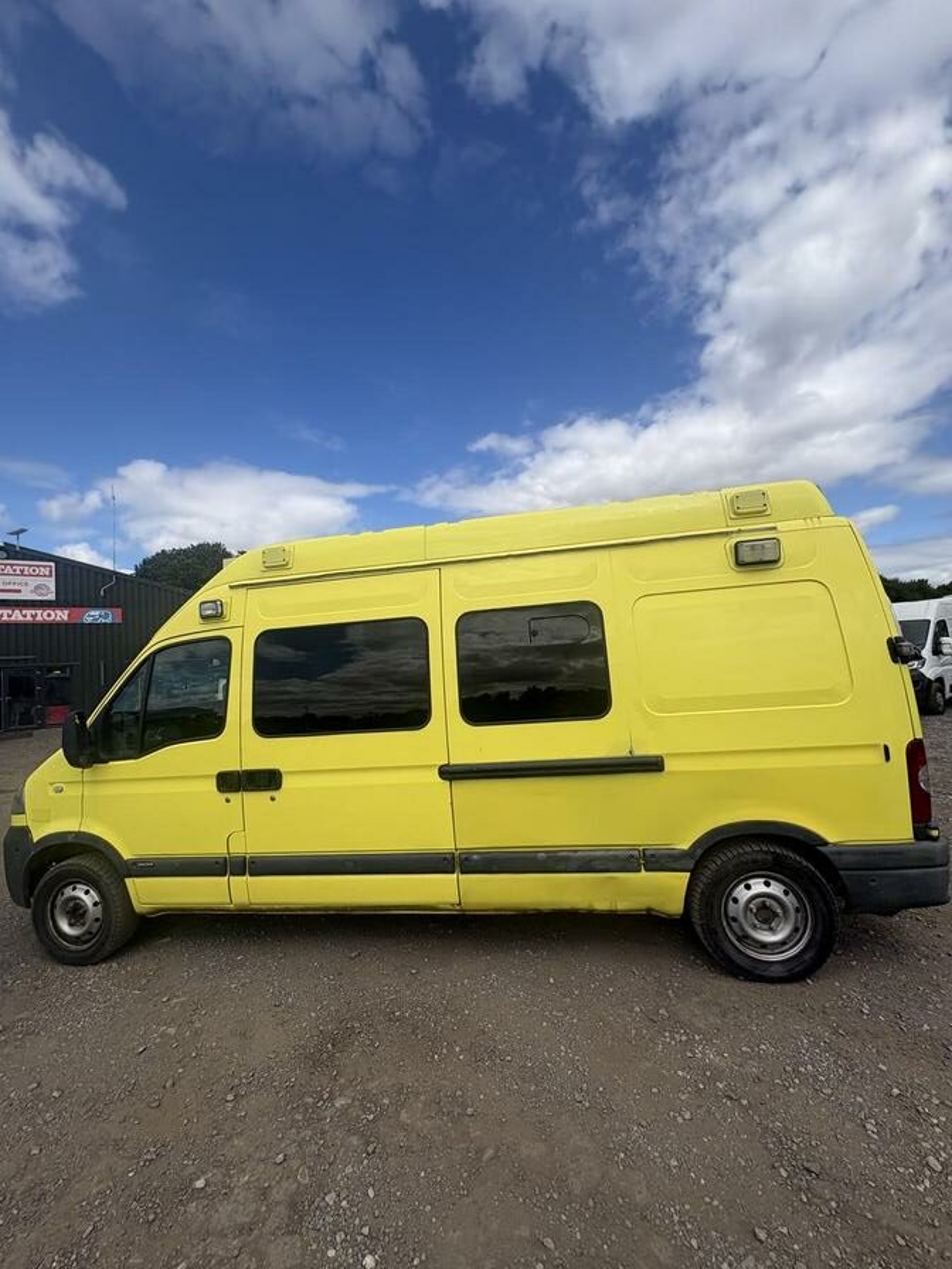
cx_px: 476
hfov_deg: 85.7
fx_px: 513
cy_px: 634
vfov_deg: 102.1
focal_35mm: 14
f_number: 2.2
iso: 50
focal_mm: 2.22
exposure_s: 1/2494
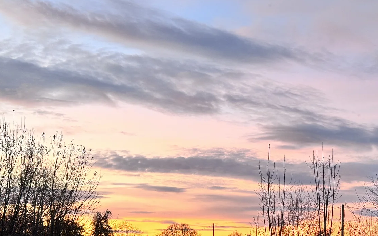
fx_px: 752
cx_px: 226
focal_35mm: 73
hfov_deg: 28.2
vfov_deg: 17.8
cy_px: 155
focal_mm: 6.76
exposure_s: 1/60
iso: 100
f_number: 1.78
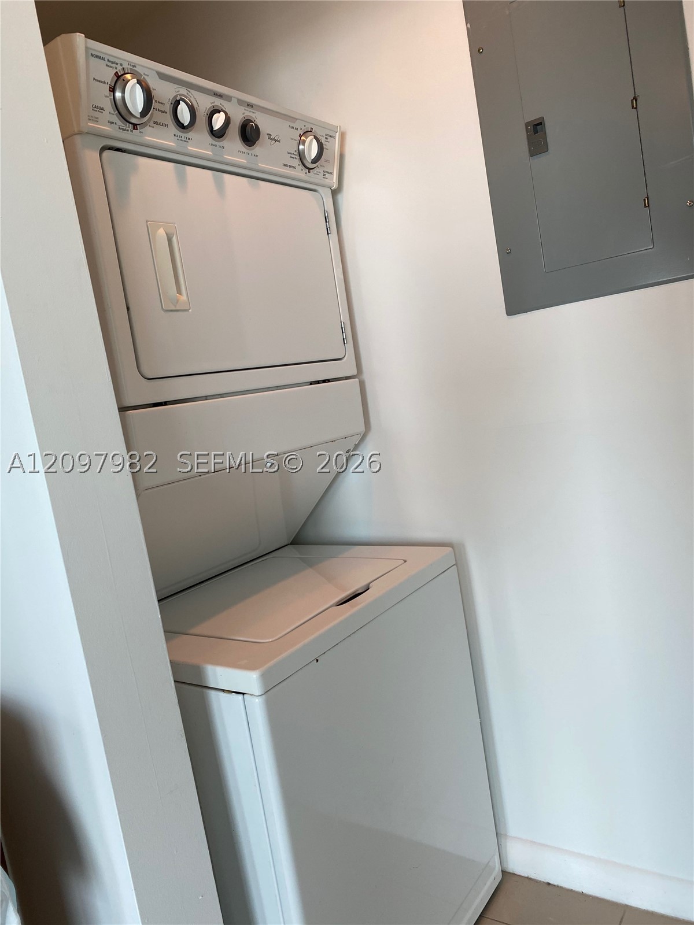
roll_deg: +10.1
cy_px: 462
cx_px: 347
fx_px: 695
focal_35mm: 26
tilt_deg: -5.8
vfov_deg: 67.3
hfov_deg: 53.1
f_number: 1.8
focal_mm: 4.25
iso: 50
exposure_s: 1/120
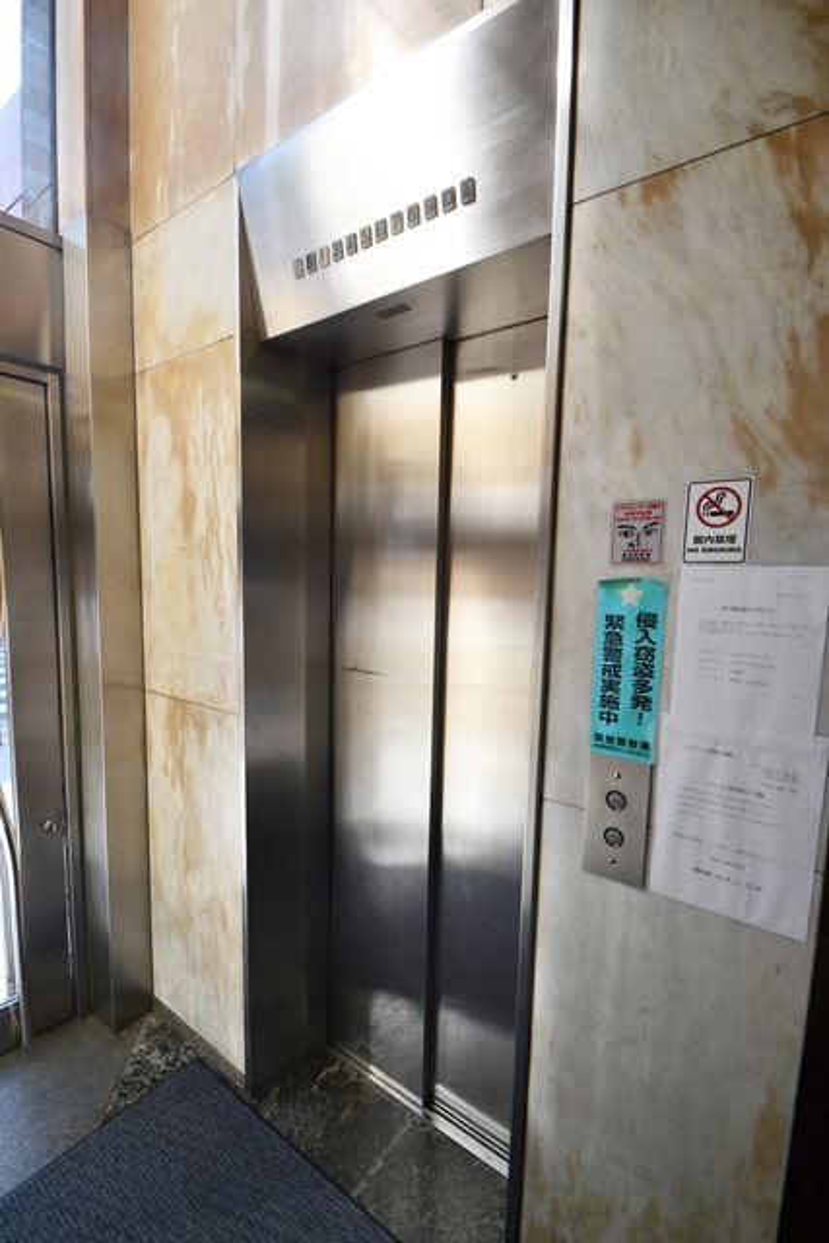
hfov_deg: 77.4
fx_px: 518
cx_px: 414
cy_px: 622
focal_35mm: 15
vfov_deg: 100.4
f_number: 9
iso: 400
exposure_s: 1/100
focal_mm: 10
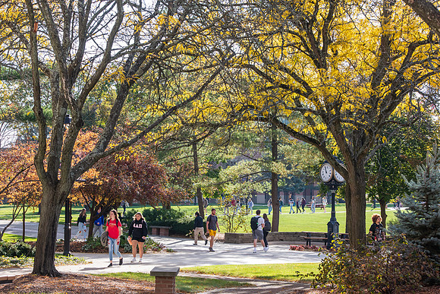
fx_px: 1051
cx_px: 220
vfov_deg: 15.9
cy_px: 147
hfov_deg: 23.6
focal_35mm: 86
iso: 400
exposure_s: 1/250
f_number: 8
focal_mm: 86
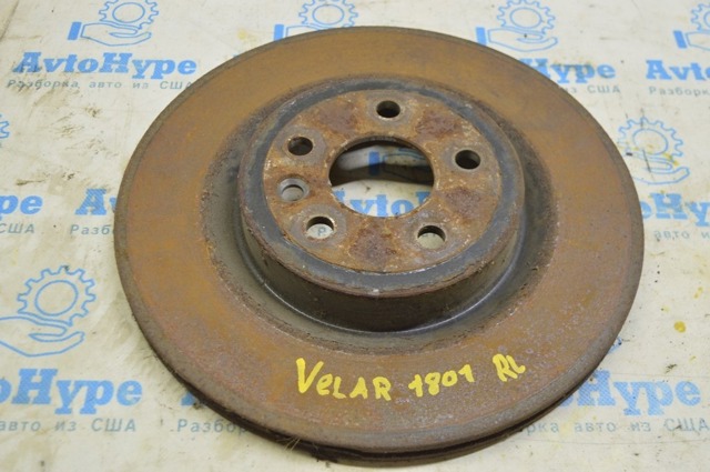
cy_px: 236
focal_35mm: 42
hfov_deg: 46.5
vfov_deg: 31.8
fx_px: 827
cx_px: 355
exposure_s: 1/20
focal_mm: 28
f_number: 5.6
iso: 400
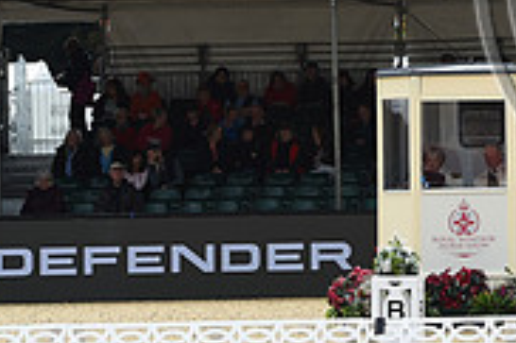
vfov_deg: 4.2
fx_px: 4654
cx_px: 734
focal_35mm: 325
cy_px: -74
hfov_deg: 6.3
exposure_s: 1/1250
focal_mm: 102
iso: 180
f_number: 5
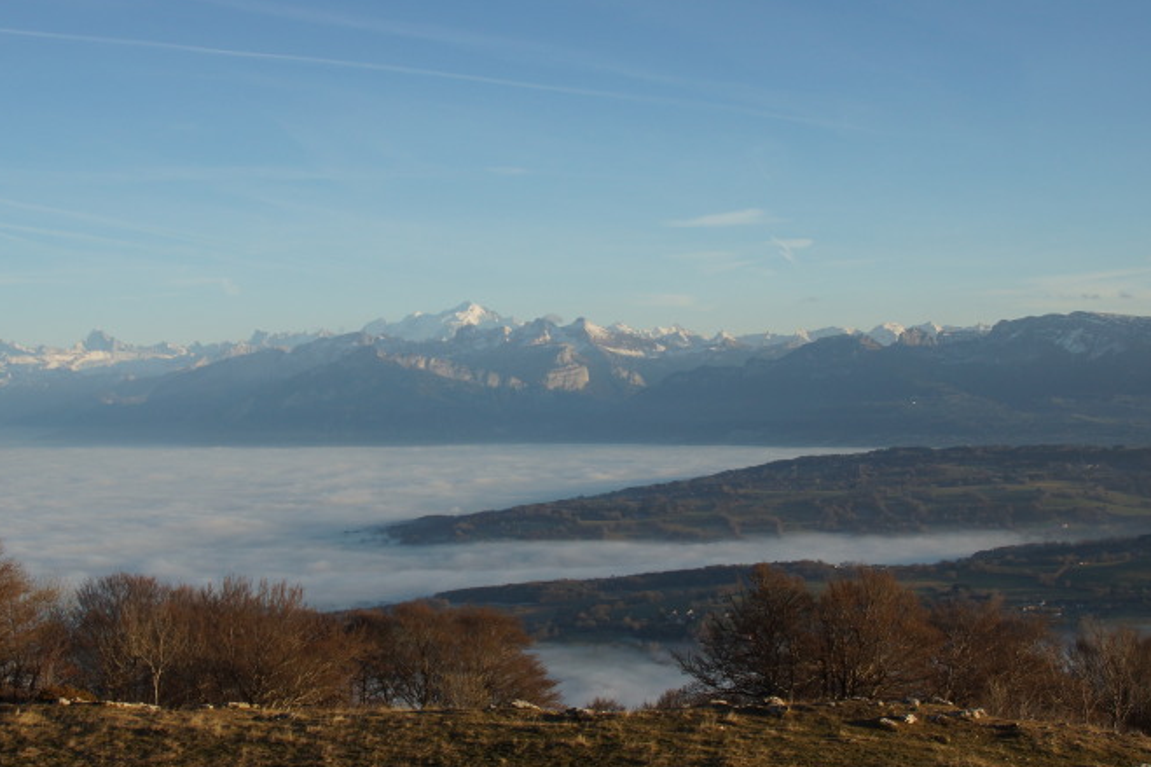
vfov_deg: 26.5
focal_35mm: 51
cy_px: 357
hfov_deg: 38.8
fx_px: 1630
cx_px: 512
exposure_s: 1/800
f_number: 5.6
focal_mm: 28
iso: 200
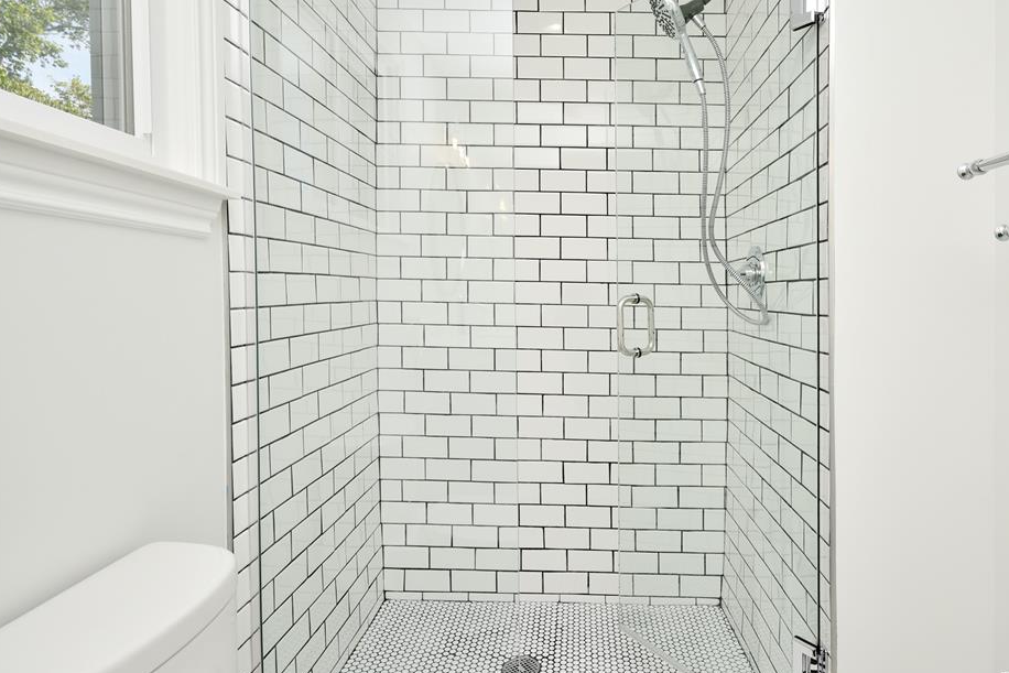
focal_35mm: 19
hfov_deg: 86.7
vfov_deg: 64.5
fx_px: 533
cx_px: 547
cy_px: 322
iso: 125
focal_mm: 17
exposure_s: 1/60
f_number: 10
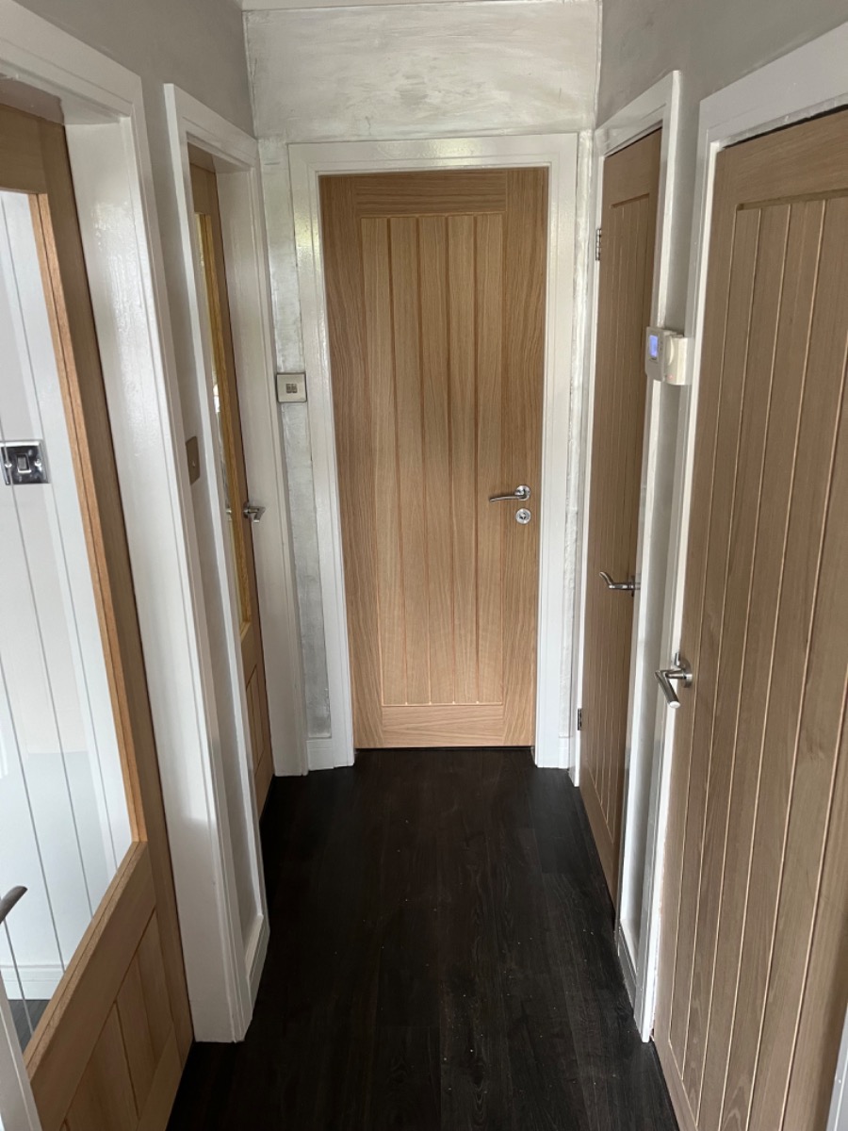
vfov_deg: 67.3
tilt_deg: -19.7
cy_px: 566
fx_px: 849
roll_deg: +2.5
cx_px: 424
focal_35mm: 26
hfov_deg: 53.1
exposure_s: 1/60
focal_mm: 5.1
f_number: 1.6
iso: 250
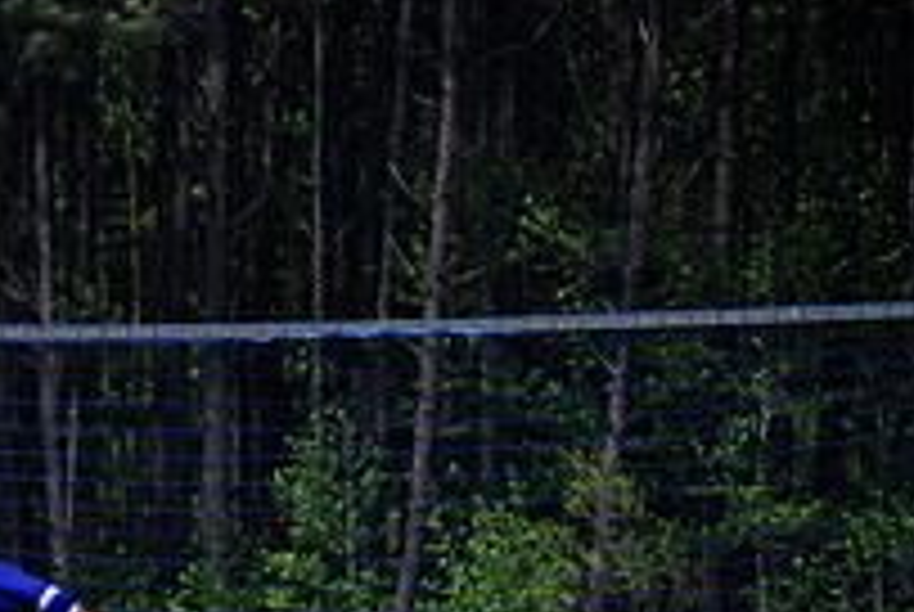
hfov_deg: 2.8
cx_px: -153
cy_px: 814
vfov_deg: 1.9
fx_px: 18510
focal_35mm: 728
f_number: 5.6
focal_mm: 170
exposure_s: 1/500
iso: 100
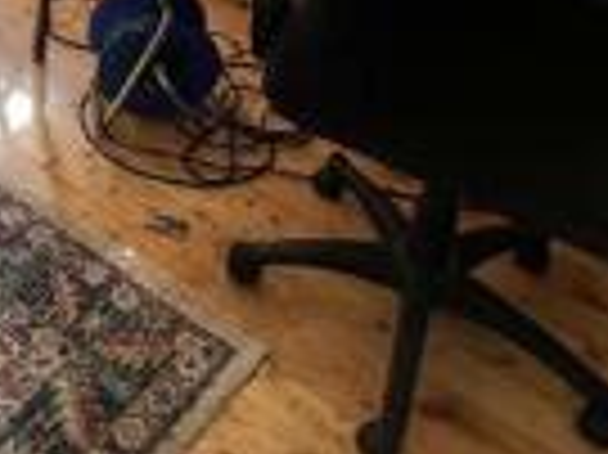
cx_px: -97
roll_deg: +0.8
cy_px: -209
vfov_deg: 22.0
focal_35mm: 56
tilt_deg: -20.9
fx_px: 983
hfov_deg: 30.0
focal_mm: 1.57
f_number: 1.8
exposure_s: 1/99
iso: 32
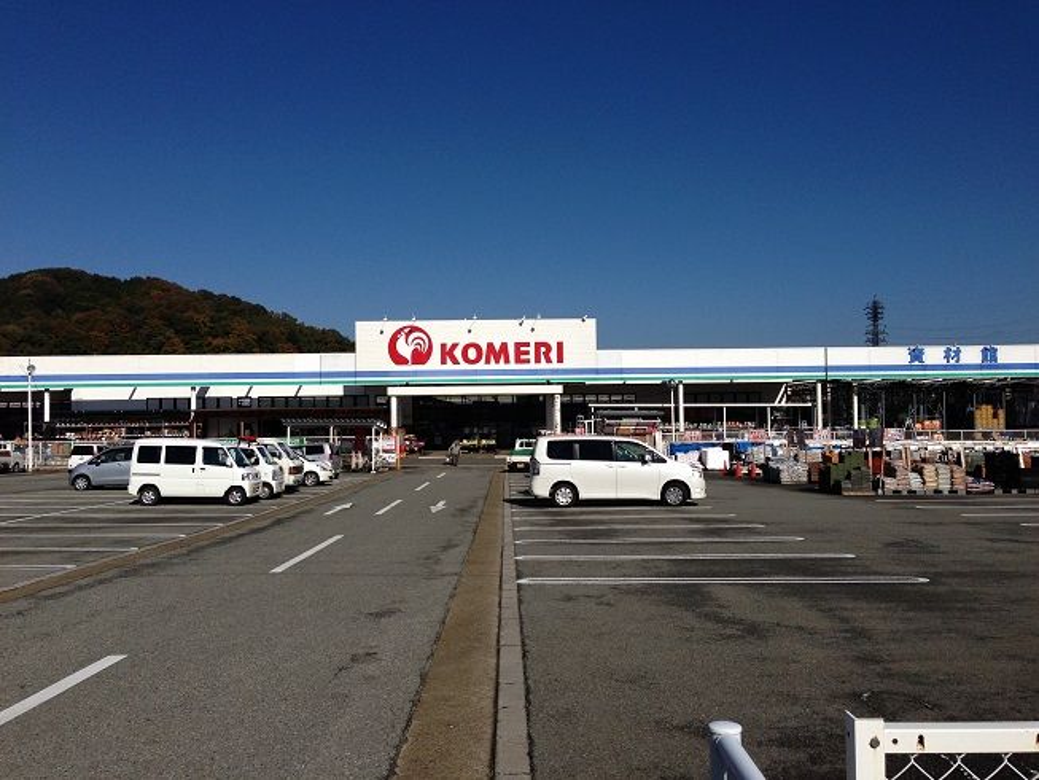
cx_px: 520
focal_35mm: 33
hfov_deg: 55.3
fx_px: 991
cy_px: 390
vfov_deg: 43.0
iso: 50
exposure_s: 1/4184
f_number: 2.4
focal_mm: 4.13
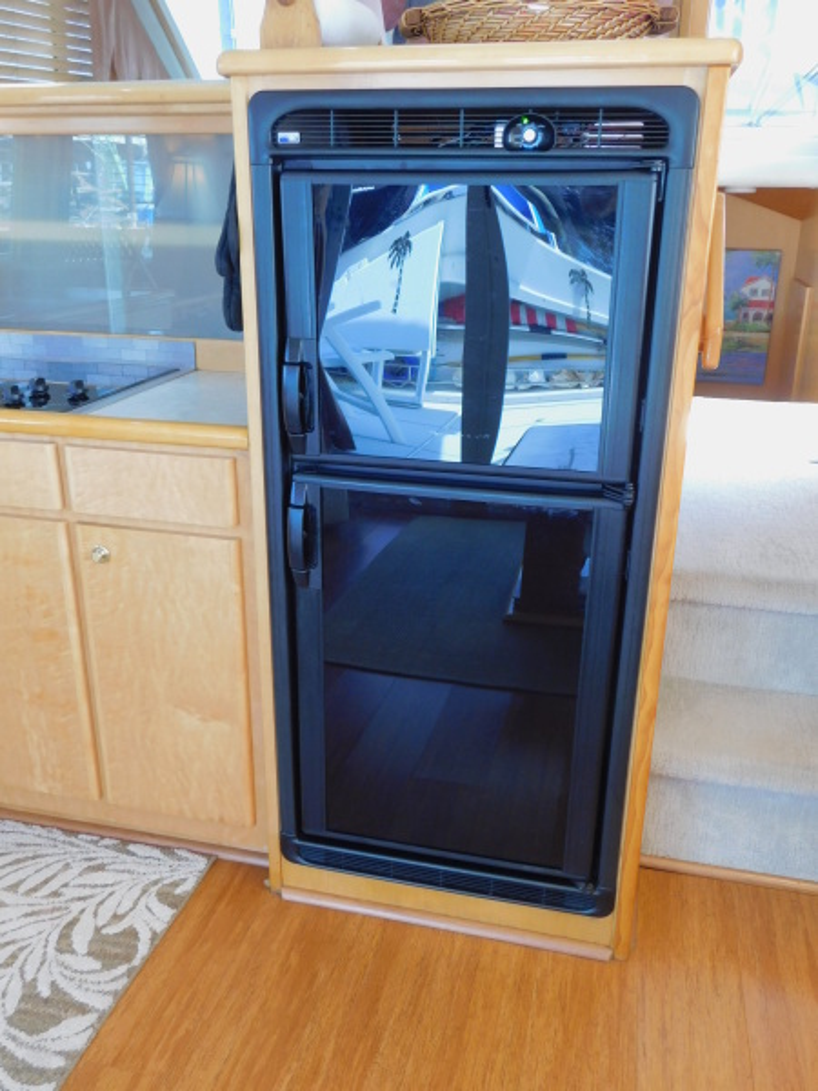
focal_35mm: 30
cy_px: 546
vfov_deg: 60.0
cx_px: 409
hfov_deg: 46.8
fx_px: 945
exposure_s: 1/30
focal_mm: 5.3
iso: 200
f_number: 3.2
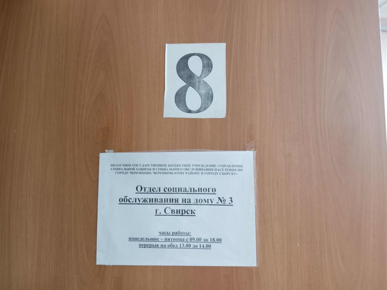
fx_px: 302
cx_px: 194
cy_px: 145
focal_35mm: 27
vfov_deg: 51.3
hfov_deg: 65.3
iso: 1316
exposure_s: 1/20
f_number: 1.8
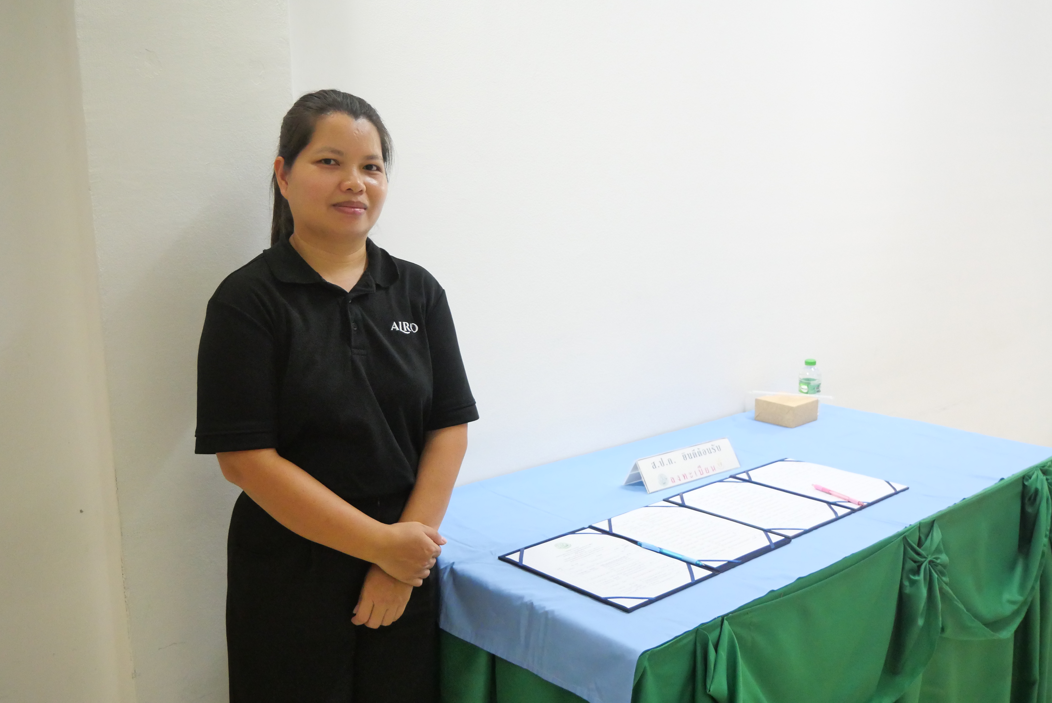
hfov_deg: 54.4
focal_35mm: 35
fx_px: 1023
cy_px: 352
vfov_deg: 37.9
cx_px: 526
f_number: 3.8
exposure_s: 1/40
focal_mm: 17
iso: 3200
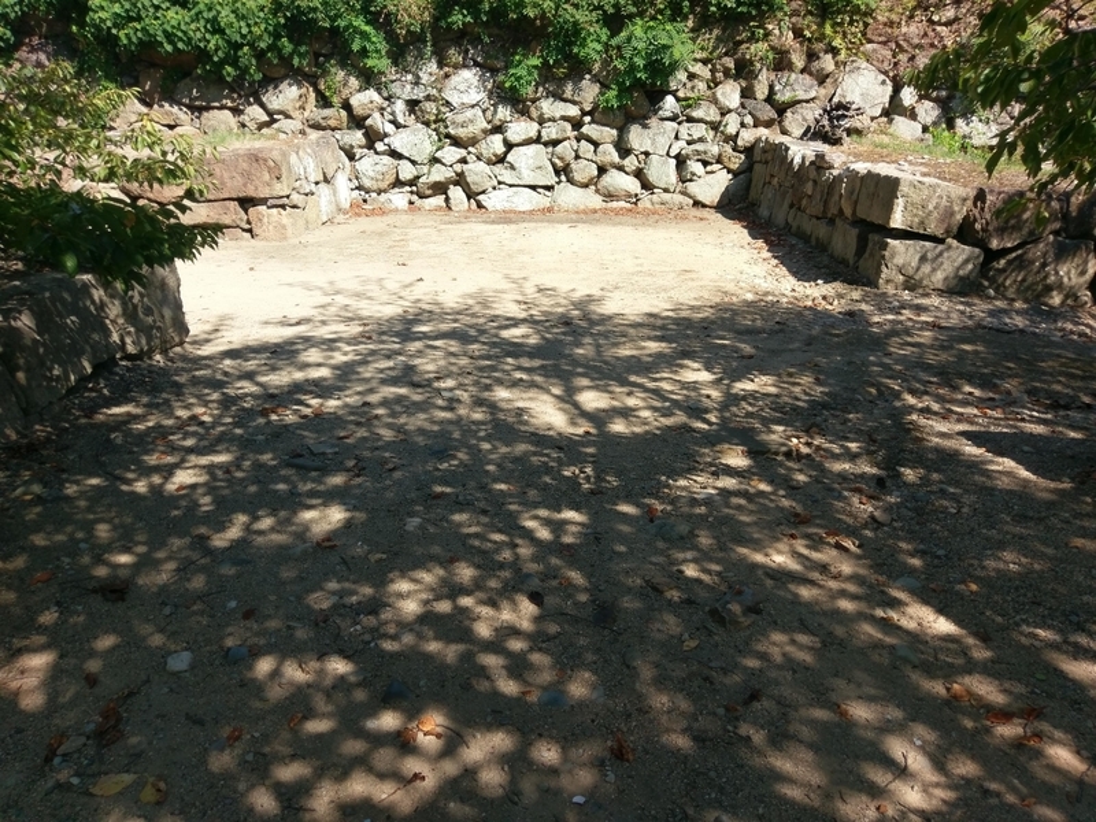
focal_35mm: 26
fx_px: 823
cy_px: 411
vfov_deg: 53.1
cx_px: 548
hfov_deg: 67.3
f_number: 1.8
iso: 100
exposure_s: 1/1280
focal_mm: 4.58
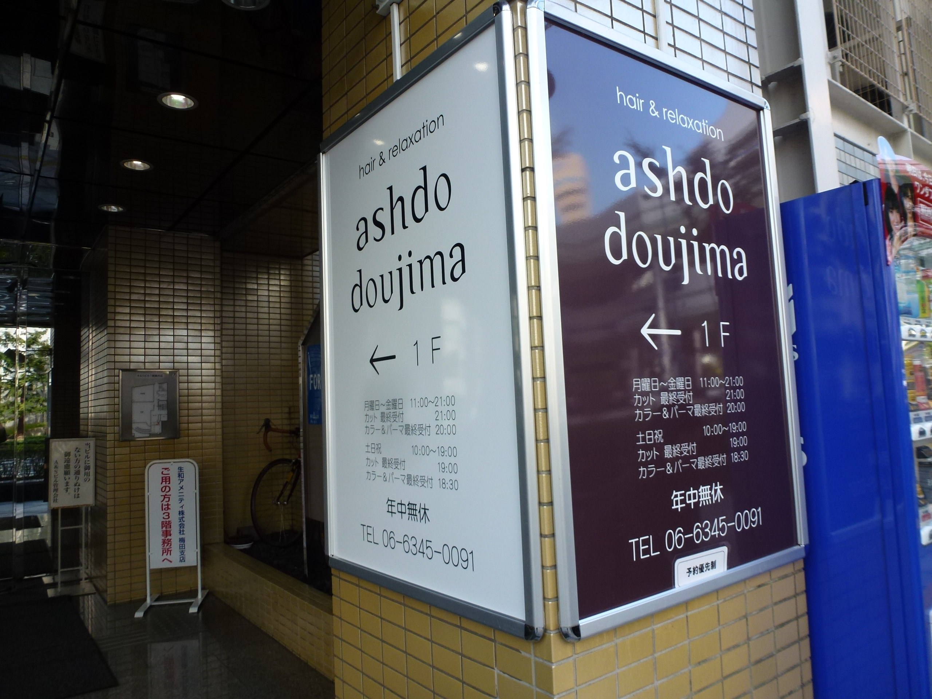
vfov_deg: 56.8
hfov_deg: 71.6
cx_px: 466
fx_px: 646
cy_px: 350
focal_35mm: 24
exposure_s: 1/125
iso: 100
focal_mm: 4.3
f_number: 3.3
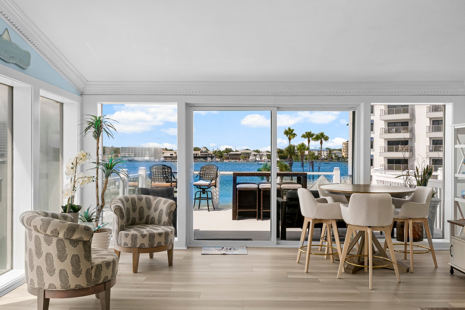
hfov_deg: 61.9
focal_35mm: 30
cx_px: 232
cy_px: 155
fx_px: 387
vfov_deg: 43.6
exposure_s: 1/250
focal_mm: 20.3
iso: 400
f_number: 8
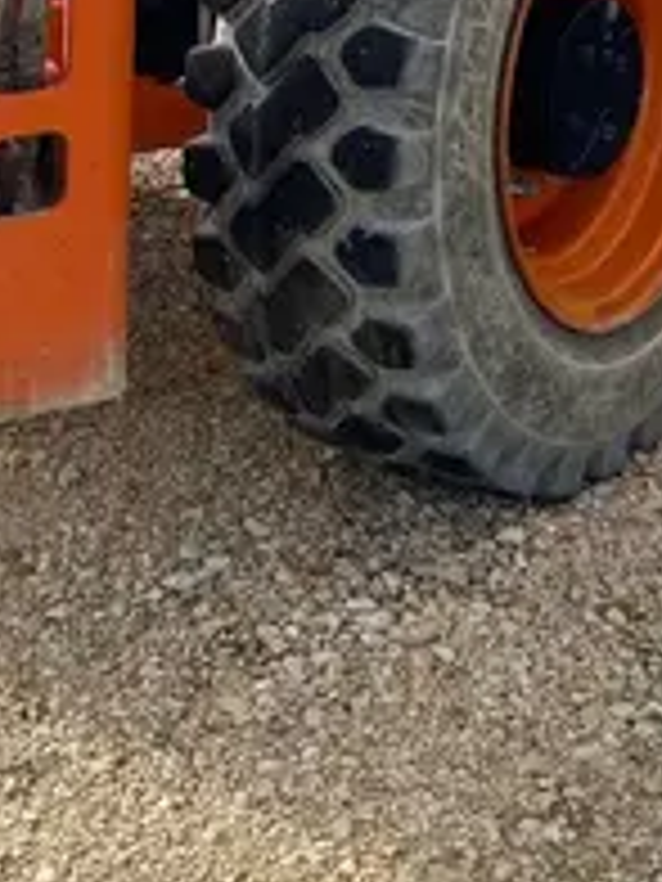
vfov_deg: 18.9
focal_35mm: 97
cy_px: -241
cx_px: 302
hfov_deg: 15.2
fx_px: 2473
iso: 32
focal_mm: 4.25
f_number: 1.8
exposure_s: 1/2066
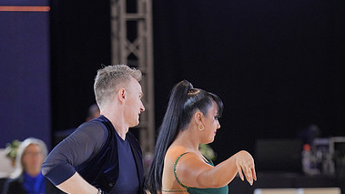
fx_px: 2506
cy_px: 240
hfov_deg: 7.9
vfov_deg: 4.4
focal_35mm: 274
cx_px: 170
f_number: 2
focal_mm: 114
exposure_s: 1/500
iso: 800
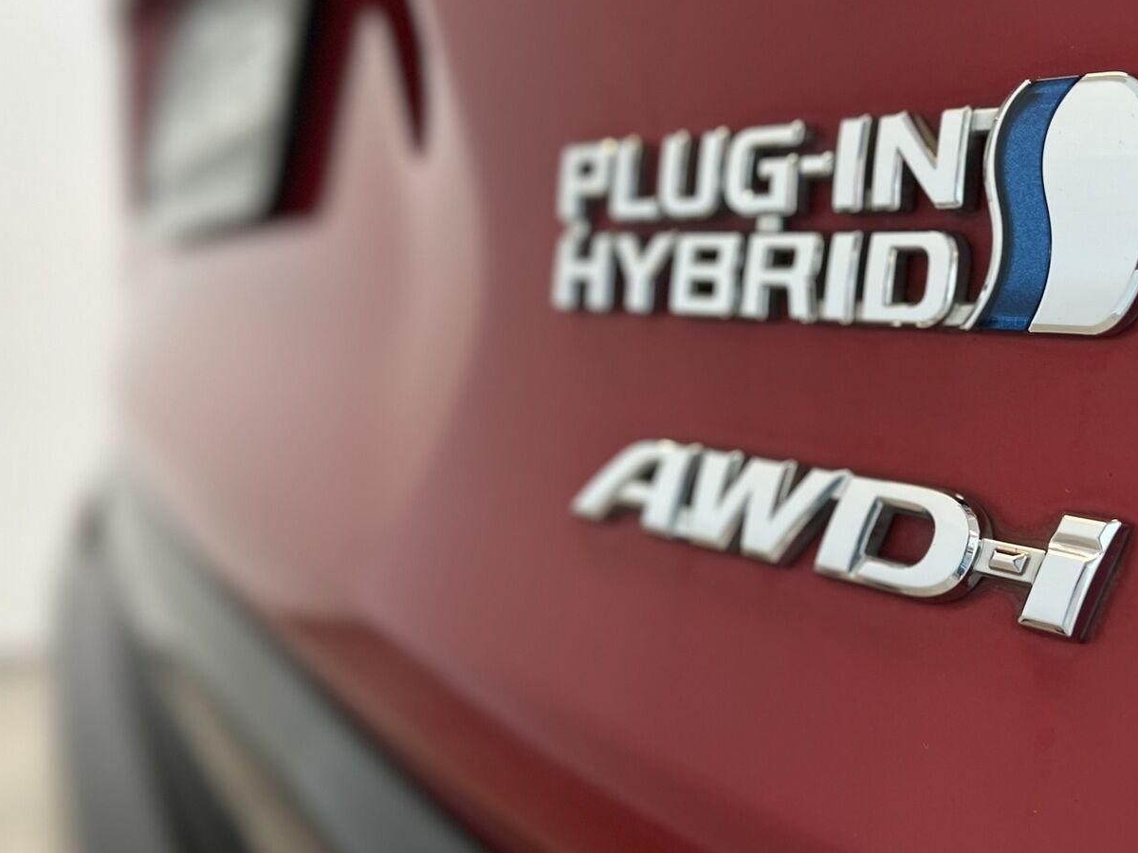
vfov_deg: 38.6
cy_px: 383
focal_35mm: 37
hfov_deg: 49.9
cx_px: 676
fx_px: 1216
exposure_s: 1/100
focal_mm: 5.7
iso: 100
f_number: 1.5
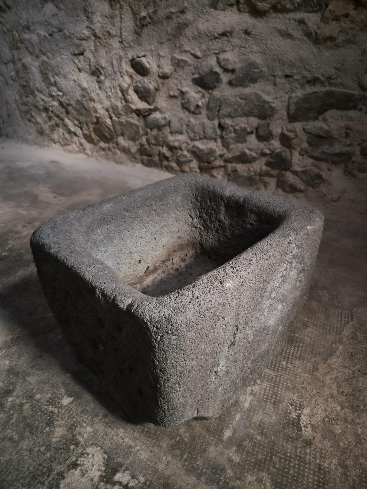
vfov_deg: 73.9
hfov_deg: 58.9
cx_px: 184
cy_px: 244
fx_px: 325
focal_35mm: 23
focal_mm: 5.4
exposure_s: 1/33
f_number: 1.8
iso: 1600
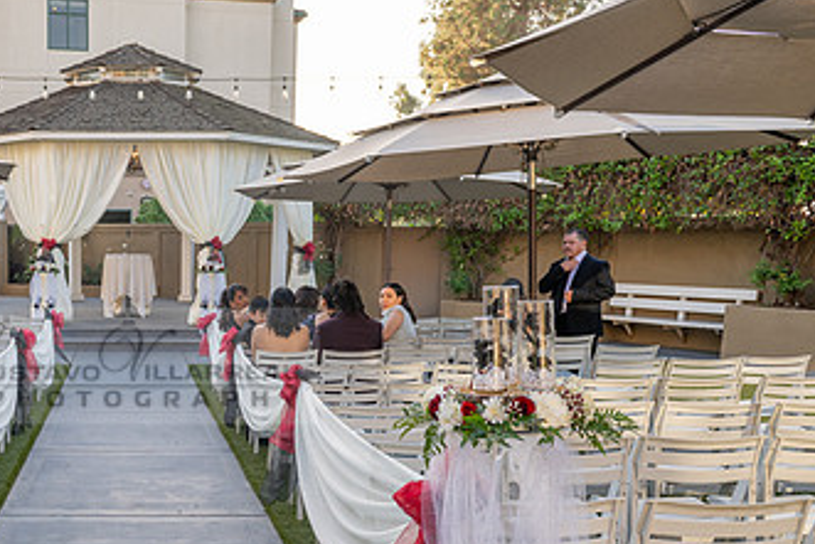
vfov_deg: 31.7
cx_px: 111
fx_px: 951
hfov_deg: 43.2
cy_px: 366
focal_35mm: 42
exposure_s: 1/200
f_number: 5
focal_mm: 24
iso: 200
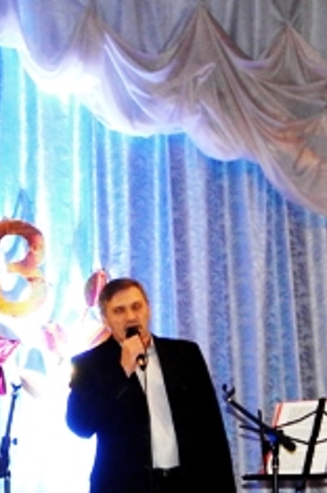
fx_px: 1899
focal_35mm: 139
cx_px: -25
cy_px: 315
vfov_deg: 14.8
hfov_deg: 9.7
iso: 720
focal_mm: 8.6
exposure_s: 1/30
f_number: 3.7
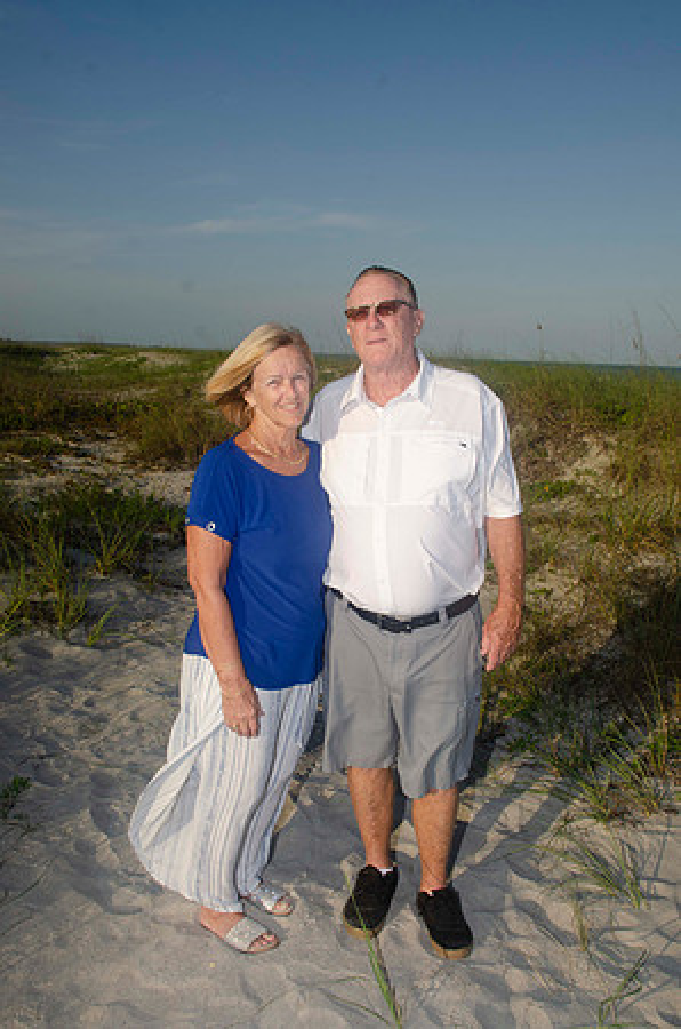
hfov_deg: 39.8
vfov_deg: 57.3
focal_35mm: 33
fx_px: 941
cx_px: 340
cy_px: 514
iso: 100
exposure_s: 1/250
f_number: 10
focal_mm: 22
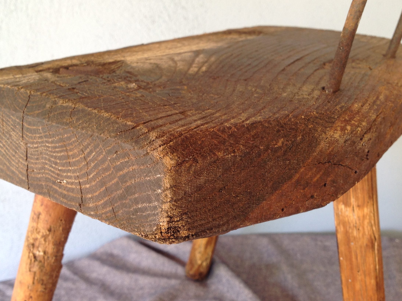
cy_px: 150
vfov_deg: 35.0
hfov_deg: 45.8
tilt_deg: -13.8
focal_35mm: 41
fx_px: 475
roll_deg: +3.1
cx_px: 194
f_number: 2.4
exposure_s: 1/24
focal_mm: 4.28
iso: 64
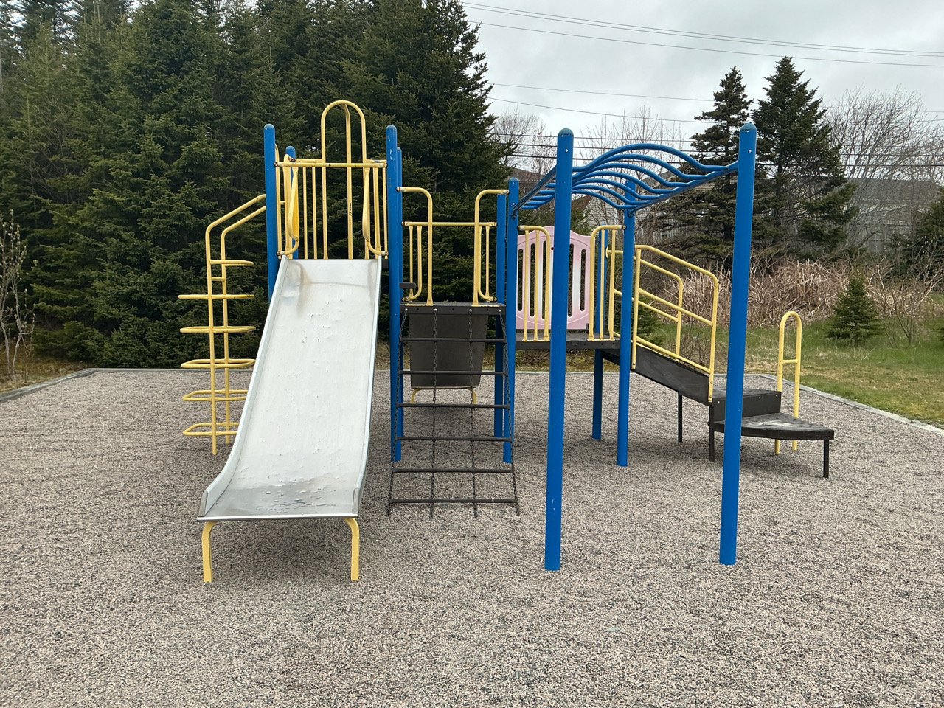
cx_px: 472
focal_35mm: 29
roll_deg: +0.2
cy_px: 354
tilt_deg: -3.0
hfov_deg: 61.7
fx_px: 791
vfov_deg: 48.2
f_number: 1.8
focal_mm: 3
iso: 25
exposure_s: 1/1377
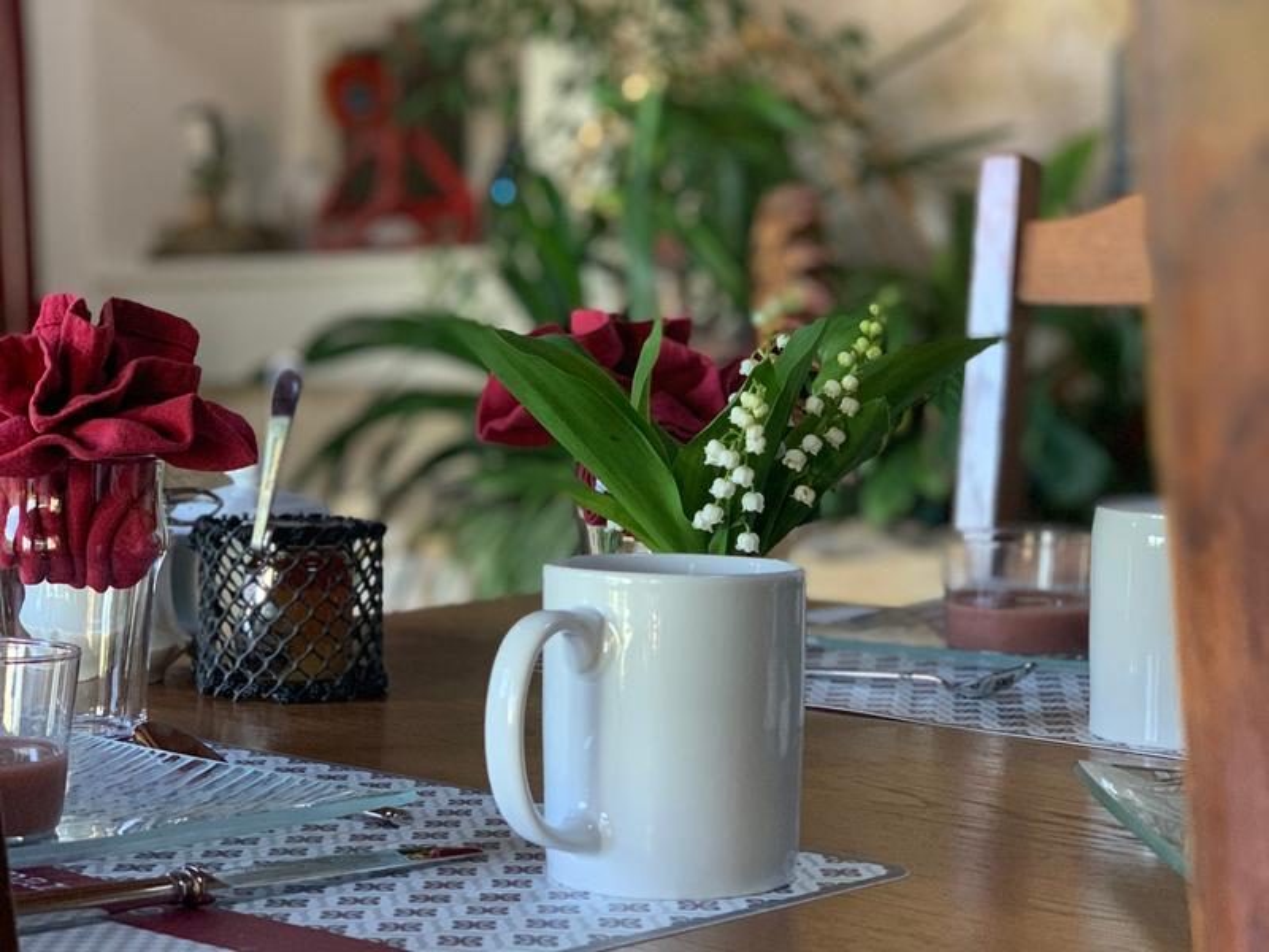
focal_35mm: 52
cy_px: 476
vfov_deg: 28.0
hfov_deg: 36.8
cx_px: 634
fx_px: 1906
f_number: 2.4
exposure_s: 1/60
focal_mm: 6
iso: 200
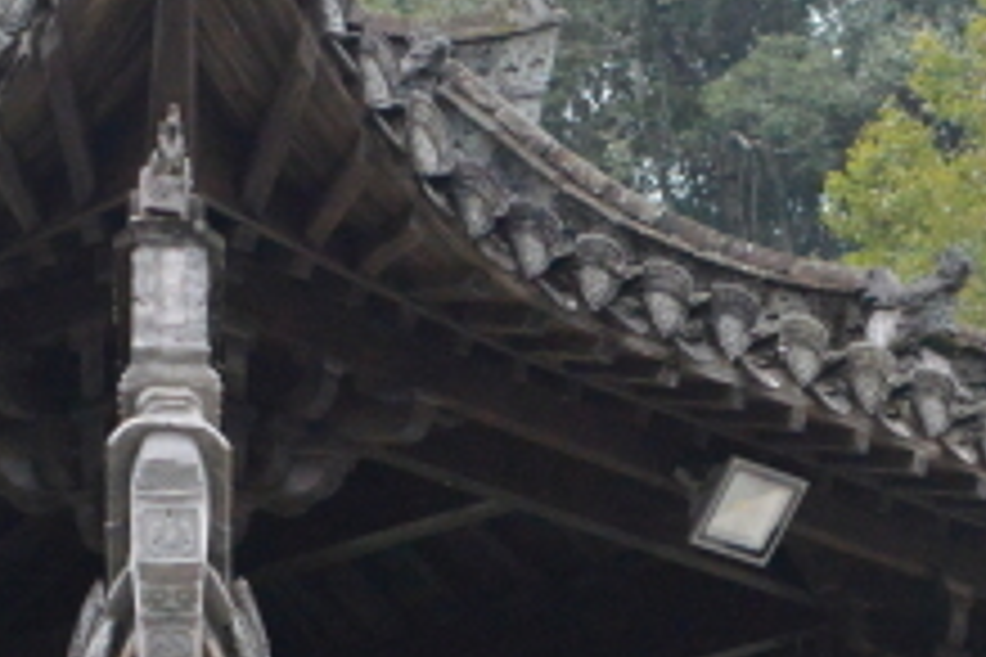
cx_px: 1063
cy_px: 704
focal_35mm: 196
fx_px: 5368
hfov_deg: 10.4
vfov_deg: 7.0
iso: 2000
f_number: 4
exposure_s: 1/500
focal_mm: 28
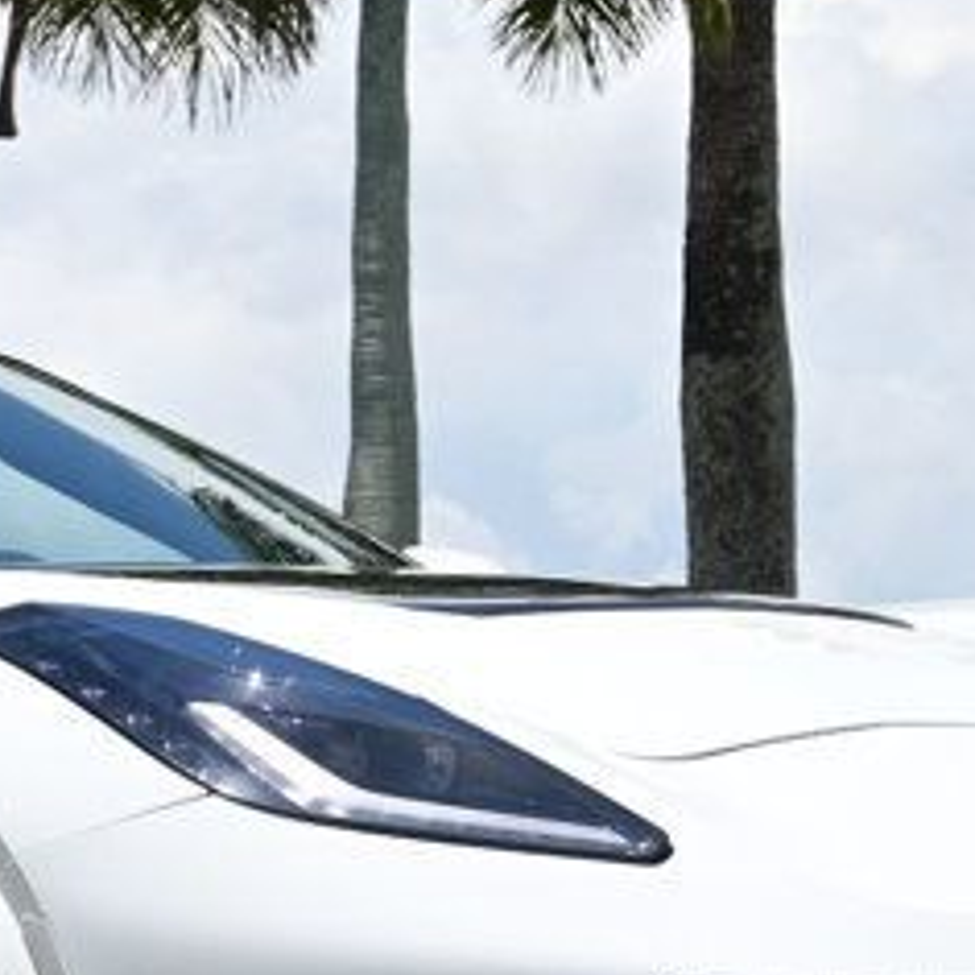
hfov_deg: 7.0
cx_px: -45
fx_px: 7930
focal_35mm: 249
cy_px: 289
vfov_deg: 7.0
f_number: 9
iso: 100
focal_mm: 45
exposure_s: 1/250
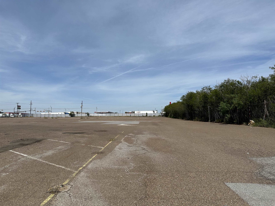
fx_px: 191
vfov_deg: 56.8
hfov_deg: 71.6
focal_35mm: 24
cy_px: 103
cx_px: 138
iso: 80
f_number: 1.78
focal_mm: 6.86
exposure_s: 1/8197
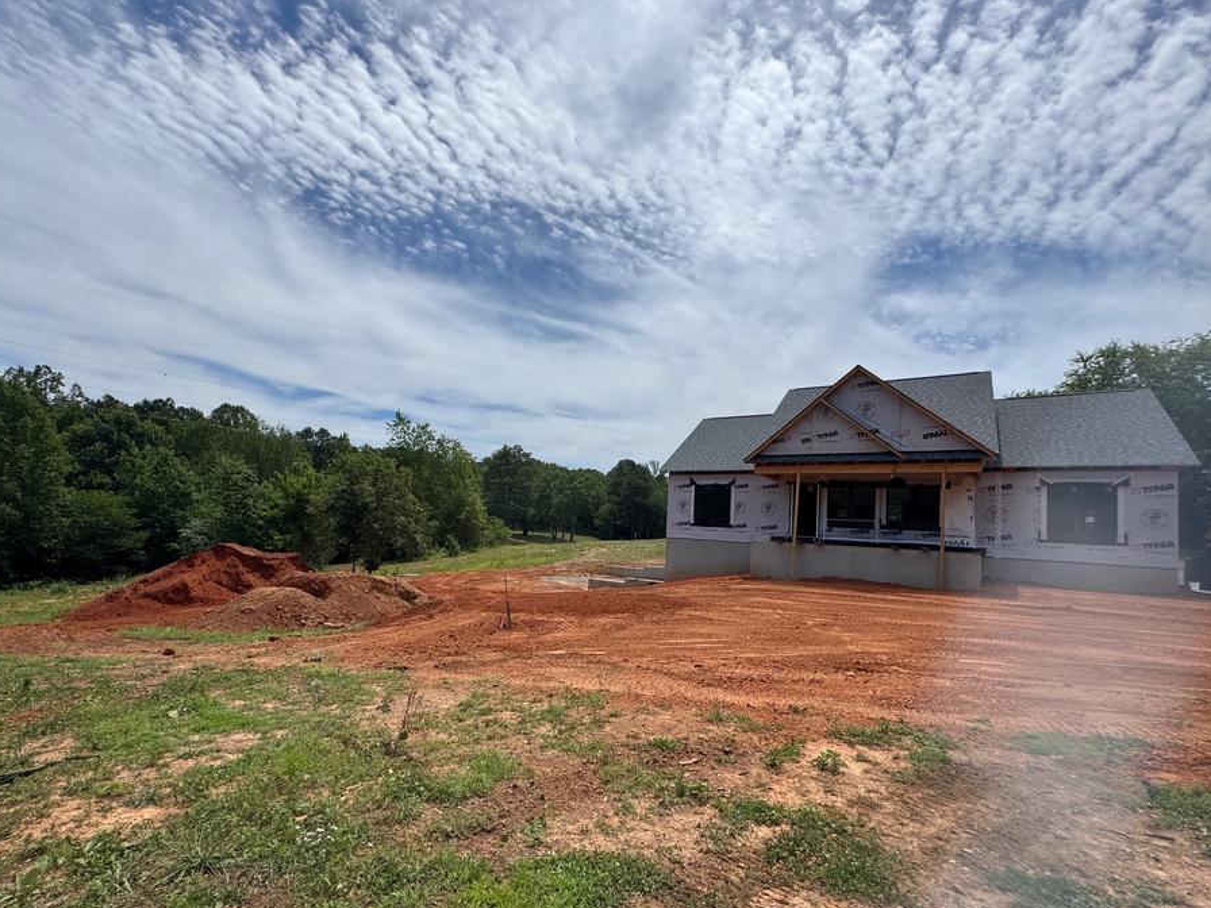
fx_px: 560
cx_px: 588
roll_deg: -3.9
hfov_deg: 94.5
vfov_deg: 77.9
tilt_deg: +2.4
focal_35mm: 16
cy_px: 495
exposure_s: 1/4132
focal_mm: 2.22
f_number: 2.2
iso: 50
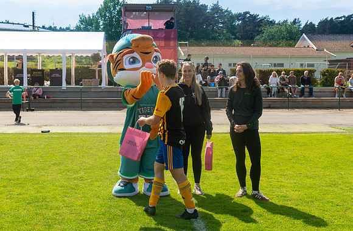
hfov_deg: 40.3
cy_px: 118
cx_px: 165
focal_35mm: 49
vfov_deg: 26.9
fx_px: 481
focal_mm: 38
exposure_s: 1/800
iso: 220
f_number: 5
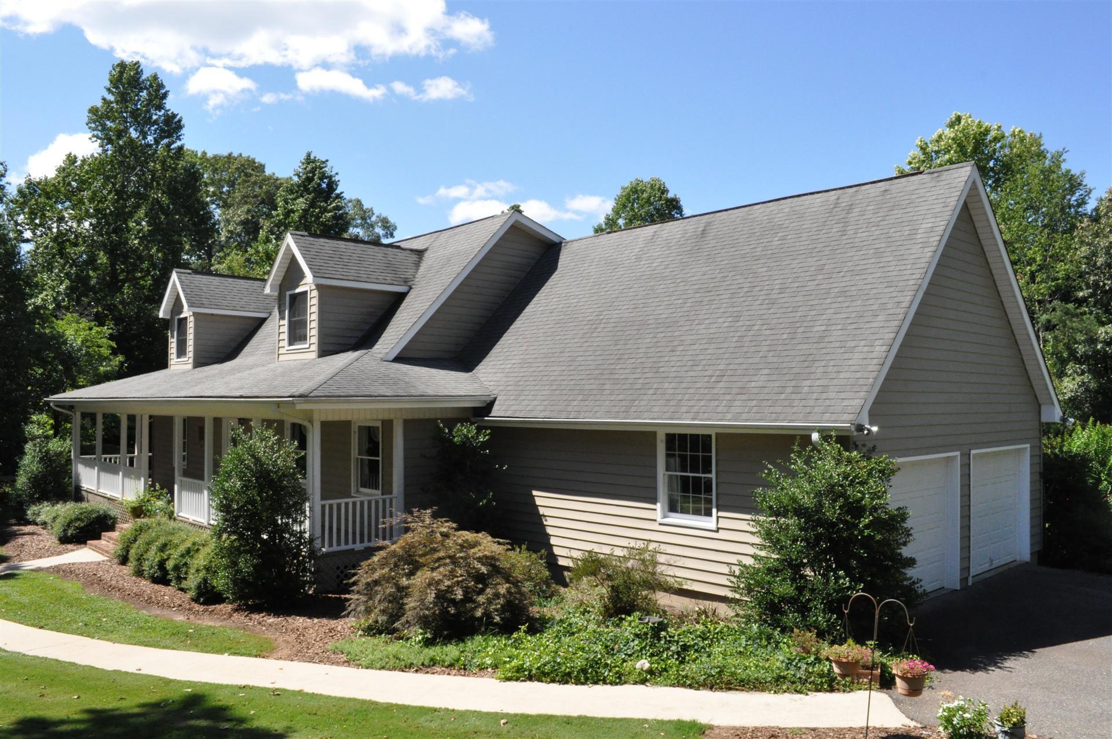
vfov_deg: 47.8
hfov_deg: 67.4
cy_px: 370
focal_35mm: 27
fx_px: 833
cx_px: 556
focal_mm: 18
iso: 1600
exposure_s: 1/400
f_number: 20
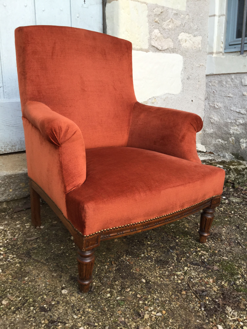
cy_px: 164
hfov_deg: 45.4
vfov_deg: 58.4
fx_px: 295
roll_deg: -0.7
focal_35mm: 31
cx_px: 124
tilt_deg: -16.2
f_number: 2.4
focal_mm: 3.3
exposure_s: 1/50
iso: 32
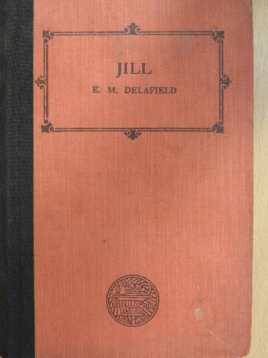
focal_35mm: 55
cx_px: 134
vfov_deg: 34.9
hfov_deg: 26.6
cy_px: 179
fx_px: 568
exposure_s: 1/8
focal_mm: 9.9
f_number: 4
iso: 800
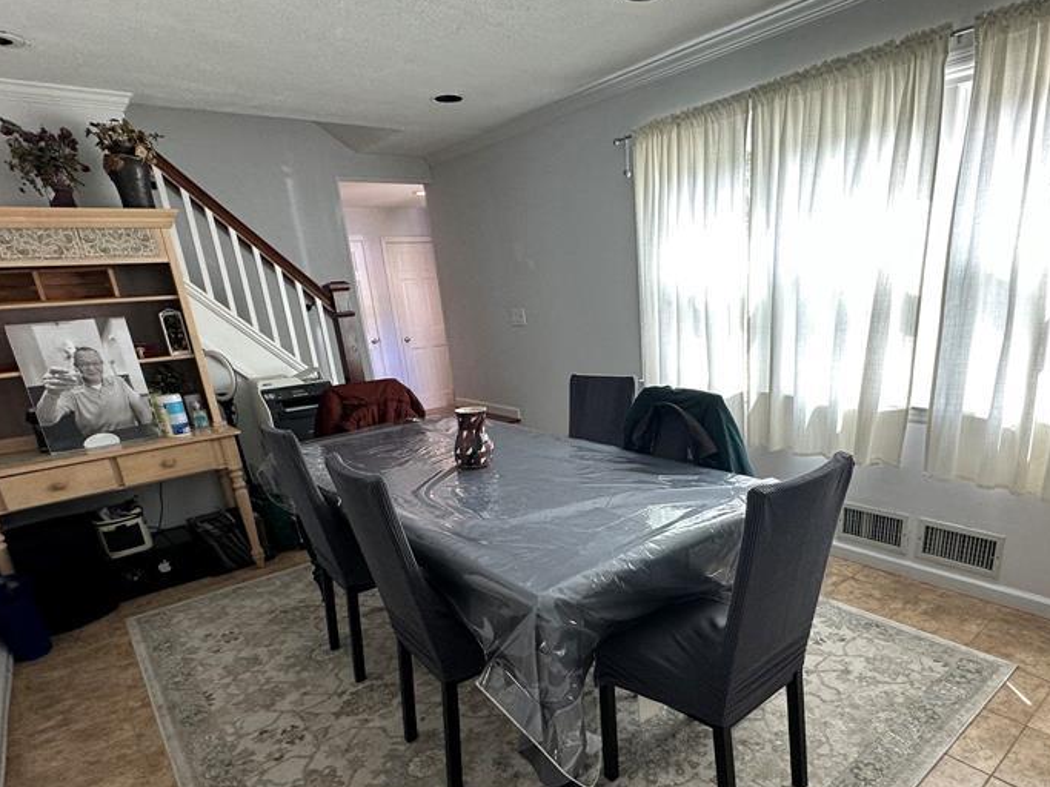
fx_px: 637
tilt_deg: -16.9
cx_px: 601
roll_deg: +2.2
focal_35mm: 21
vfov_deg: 62.3
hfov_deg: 78.5
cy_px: 507
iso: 125
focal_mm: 2.22
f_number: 2.2
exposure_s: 1/120
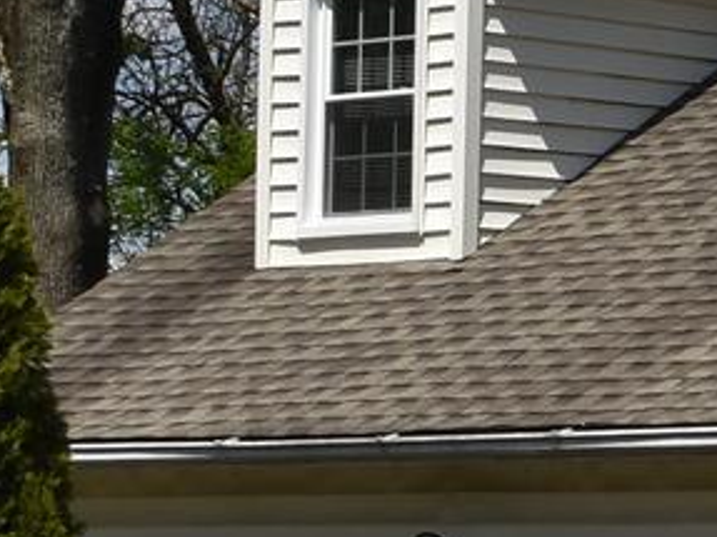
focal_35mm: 257
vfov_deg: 5.8
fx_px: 5330
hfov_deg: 7.0
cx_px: 2104
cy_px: 440
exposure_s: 1/200
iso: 100
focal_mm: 25
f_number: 13
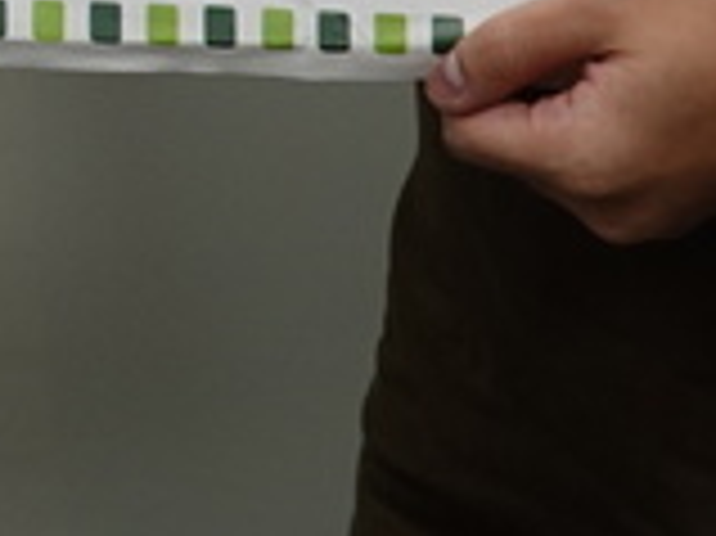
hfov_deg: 6.1
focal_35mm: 320
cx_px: -617
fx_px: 6614
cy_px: -937
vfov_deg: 4.5
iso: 200
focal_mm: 16.21
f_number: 4
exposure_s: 1/50
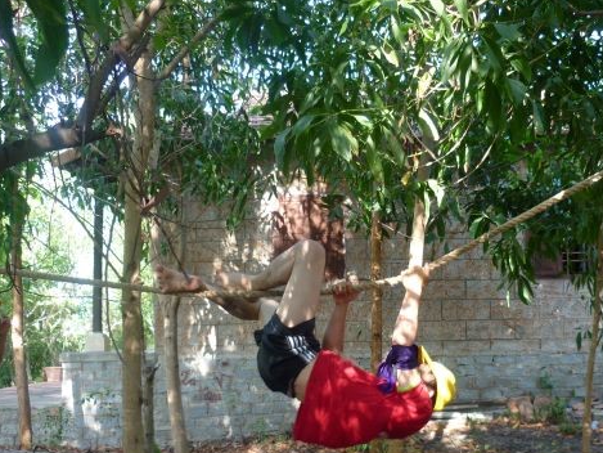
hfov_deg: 41.8
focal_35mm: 45
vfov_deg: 32.0
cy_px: 284
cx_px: 366
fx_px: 784
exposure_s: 1/50
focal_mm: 5.5
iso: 80
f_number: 2.8
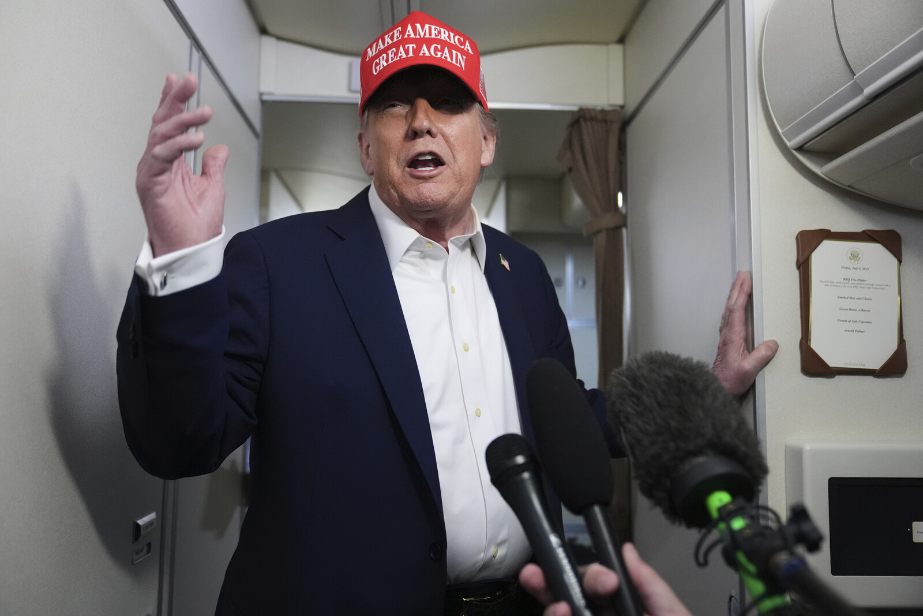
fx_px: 769
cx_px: 462
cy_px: 308
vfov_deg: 43.6
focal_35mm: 30
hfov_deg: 61.9
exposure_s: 1/200
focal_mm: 30
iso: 5000
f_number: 2.8
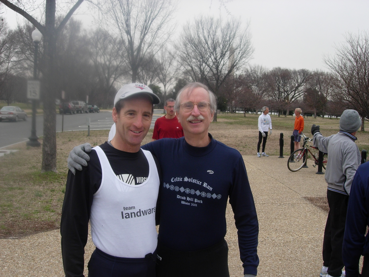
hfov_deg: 49.0
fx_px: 405
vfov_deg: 37.7
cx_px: 184
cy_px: 138
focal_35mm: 38
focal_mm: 7.8
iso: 79
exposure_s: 1/249
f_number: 4.8
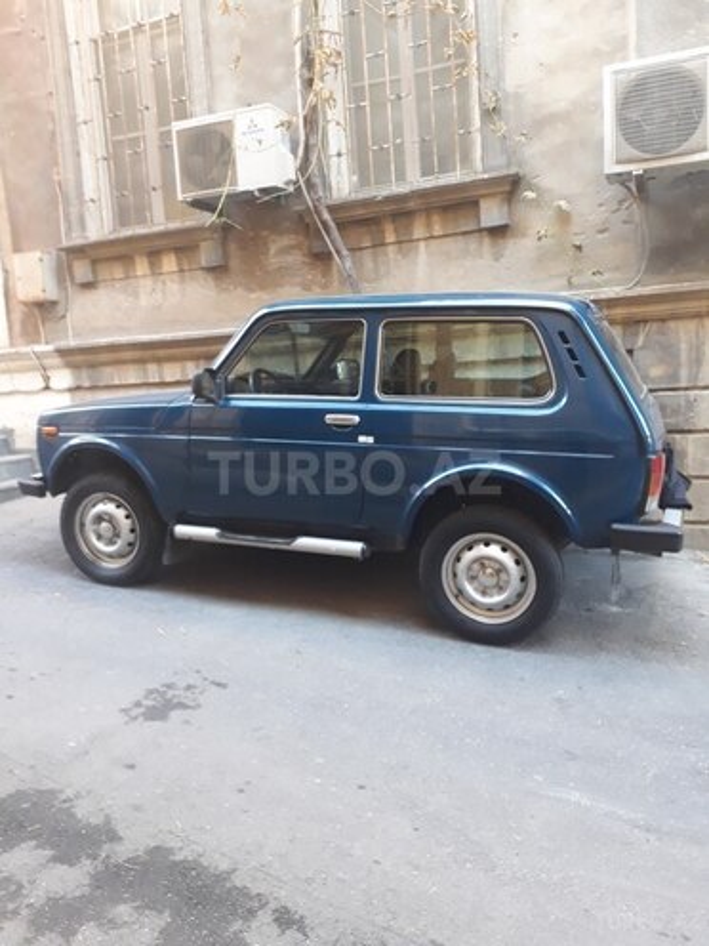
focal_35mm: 27
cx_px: 354
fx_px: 737
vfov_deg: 65.3
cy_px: 473
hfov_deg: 51.4
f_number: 1.9
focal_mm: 3.6
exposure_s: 1/33
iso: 125
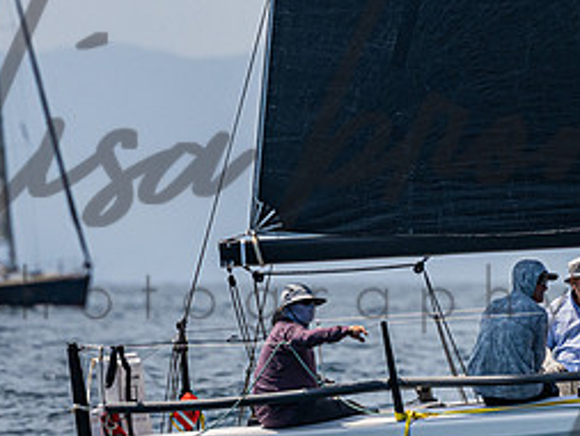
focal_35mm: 1201
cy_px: 16
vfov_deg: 1.2
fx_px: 20133
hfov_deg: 1.7
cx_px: 470
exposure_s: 1/3200
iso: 400
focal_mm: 400
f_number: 5.6
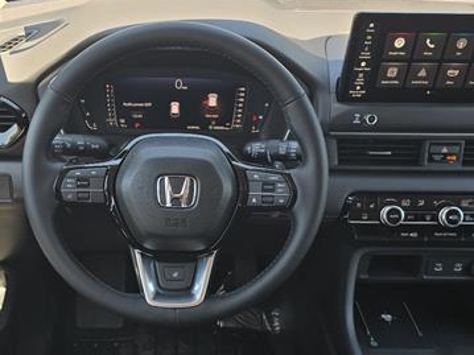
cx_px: 190
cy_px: 239
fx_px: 561
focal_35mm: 41
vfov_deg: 34.8
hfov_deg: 45.5
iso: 50
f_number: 1.7
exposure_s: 1/182
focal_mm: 6.3
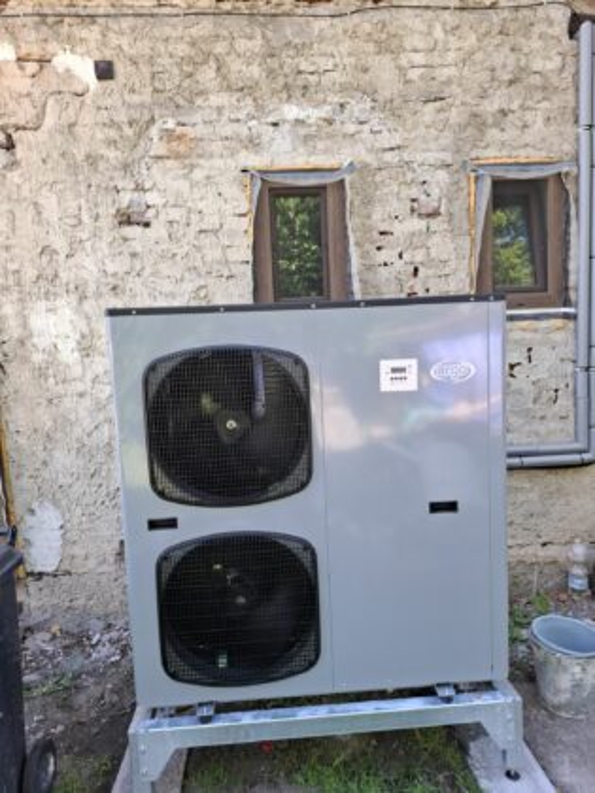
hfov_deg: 58.9
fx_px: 527
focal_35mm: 23
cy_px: 396
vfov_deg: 73.9
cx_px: 298
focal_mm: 5.54
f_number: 1.8
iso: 50
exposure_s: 1/100
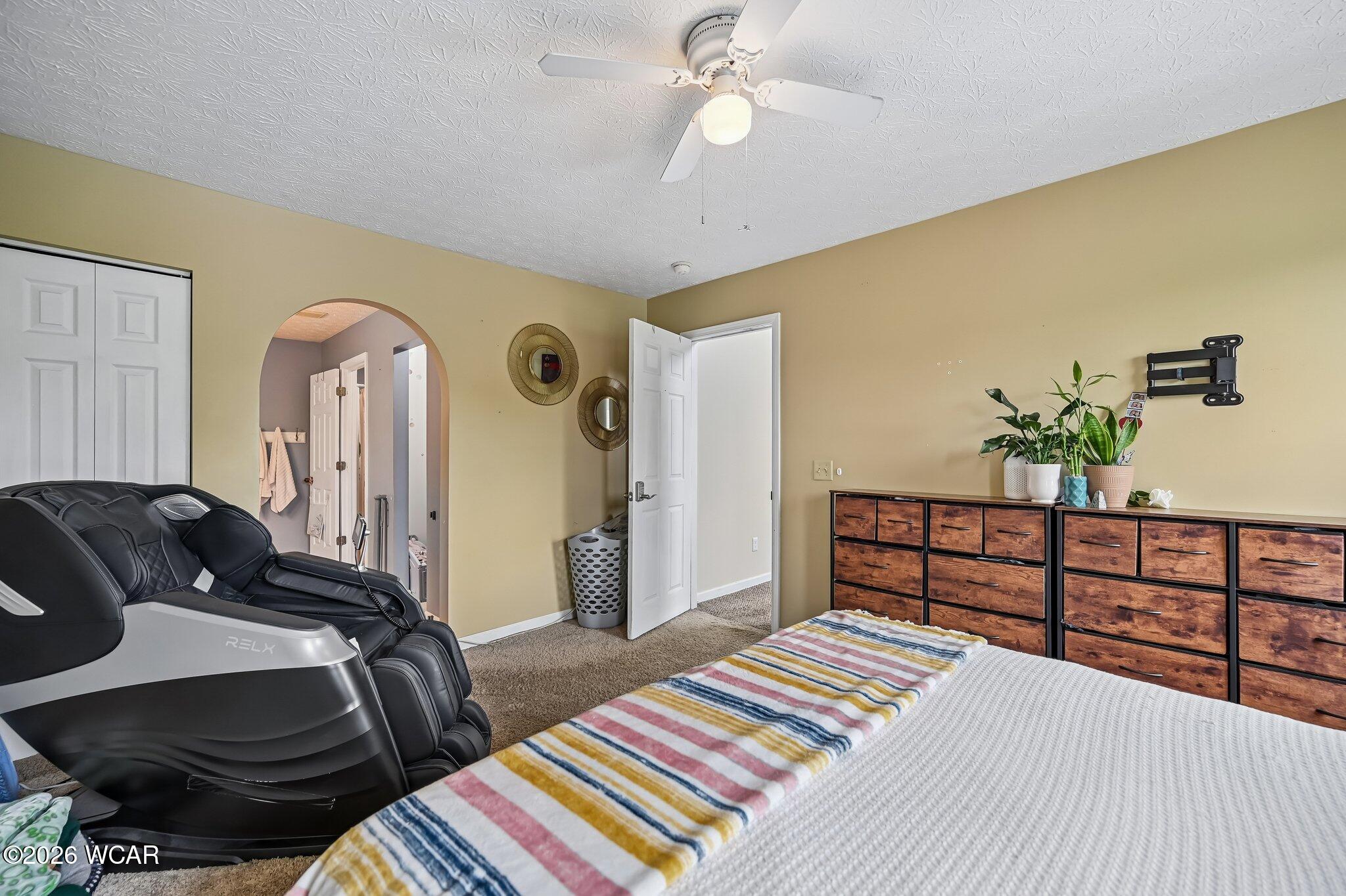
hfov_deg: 104.3
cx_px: 673
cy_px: 448
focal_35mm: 14
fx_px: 523
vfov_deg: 81.2
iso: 400
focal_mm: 14
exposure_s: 1/20
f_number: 4
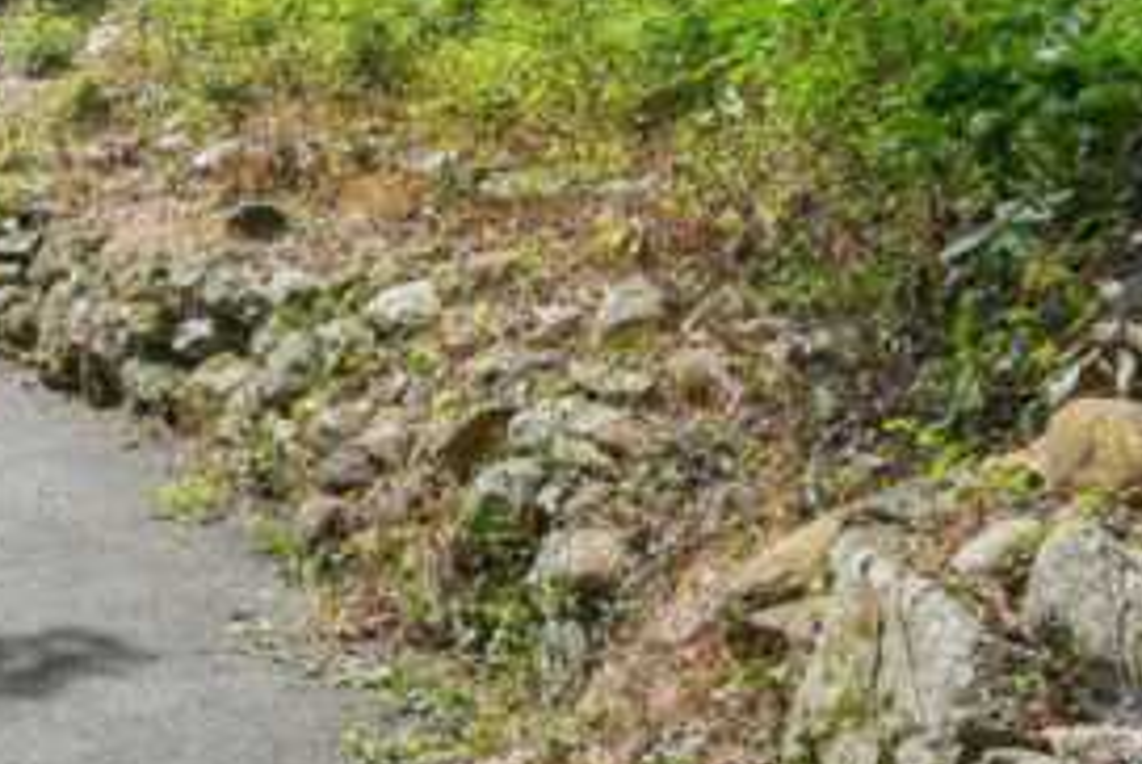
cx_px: -600
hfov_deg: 18.6
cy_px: -229
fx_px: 3045
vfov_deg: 13.8
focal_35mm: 96
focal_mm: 25.5
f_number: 8
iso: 100
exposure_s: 1/60
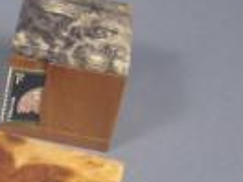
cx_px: -88
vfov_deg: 12.1
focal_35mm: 122
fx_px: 856
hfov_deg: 15.3
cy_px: 134
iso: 144
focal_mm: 6
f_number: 2.8
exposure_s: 1/64
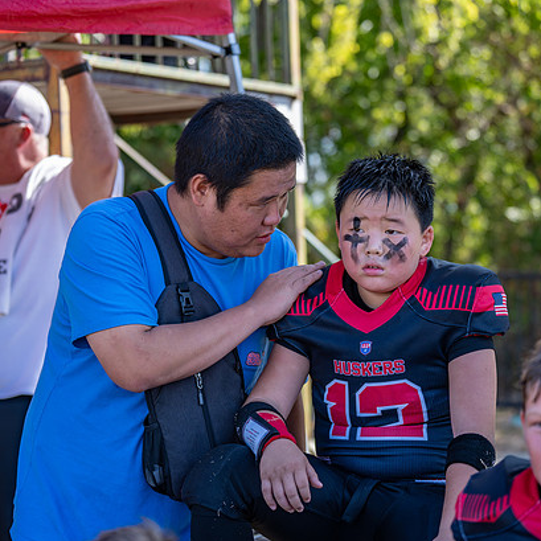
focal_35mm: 94
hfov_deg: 18.5
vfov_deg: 18.5
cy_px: 270
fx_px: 1662
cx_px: 288
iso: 160
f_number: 2.8
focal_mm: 70
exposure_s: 1/800
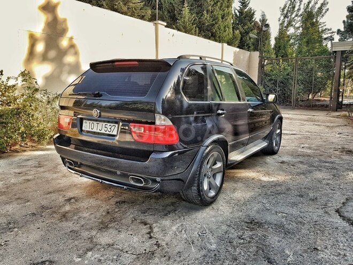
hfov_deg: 67.3
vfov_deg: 53.1
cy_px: 132
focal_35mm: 26
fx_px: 265
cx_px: 176
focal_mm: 4.2
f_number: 1.7
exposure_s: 1/826
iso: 40
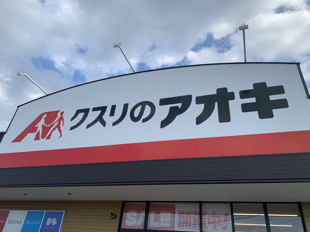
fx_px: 233
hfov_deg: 67.3
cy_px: 116
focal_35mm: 26
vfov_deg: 53.1
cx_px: 155
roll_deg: -6.1
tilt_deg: +33.8
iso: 25
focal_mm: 4.25
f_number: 1.8
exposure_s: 1/1387
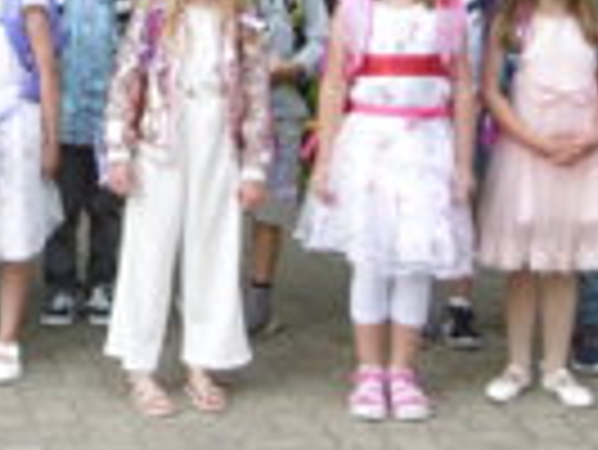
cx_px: -139
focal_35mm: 129
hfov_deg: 14.7
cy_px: -45
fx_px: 2231
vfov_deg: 11.3
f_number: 3.8
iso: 100
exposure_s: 1/250
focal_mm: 7.7
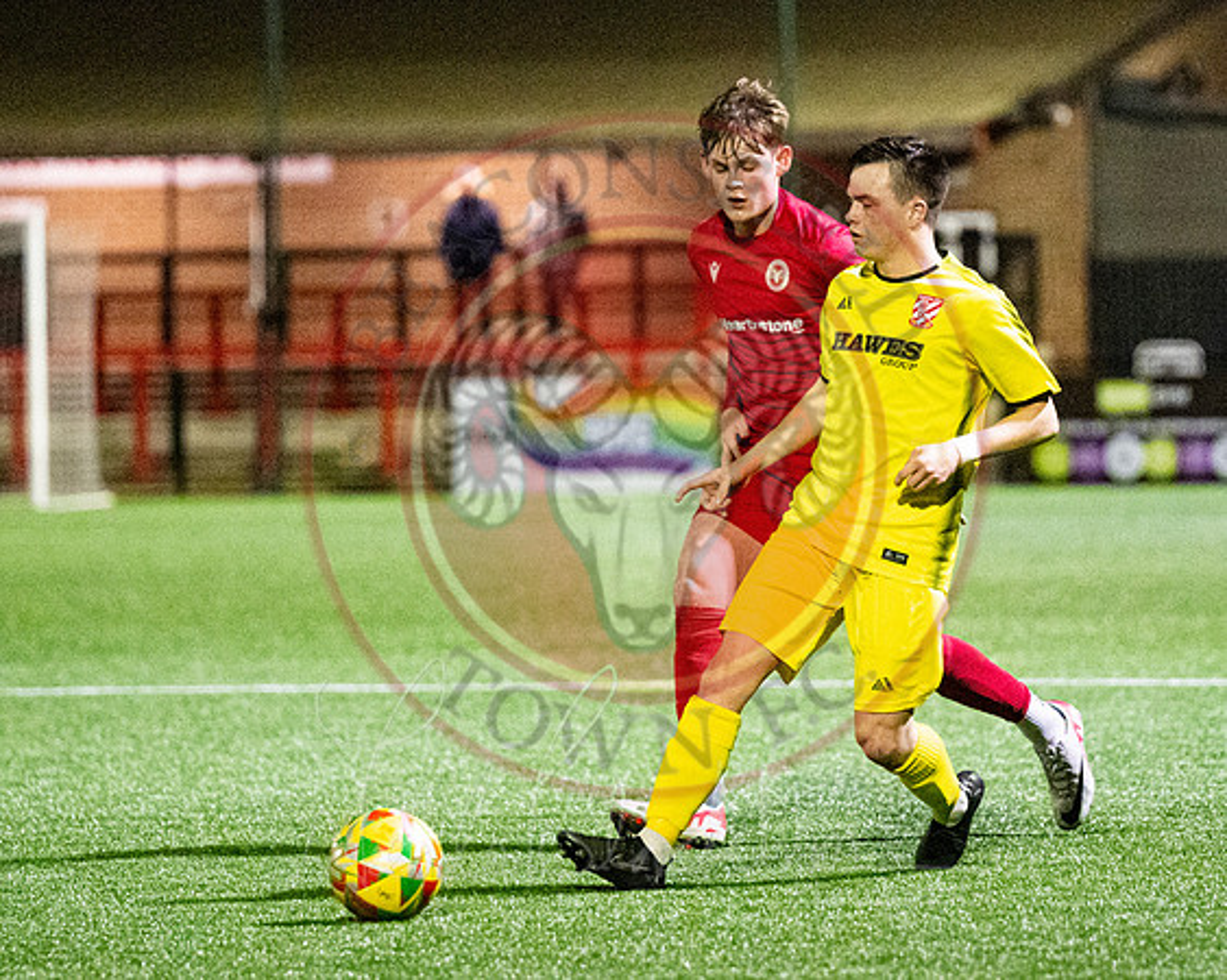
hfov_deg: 6.9
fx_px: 10148
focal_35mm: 280
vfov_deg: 5.5
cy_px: 484
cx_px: 782
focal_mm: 145
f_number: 2.8
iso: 8000
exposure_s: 1/1000
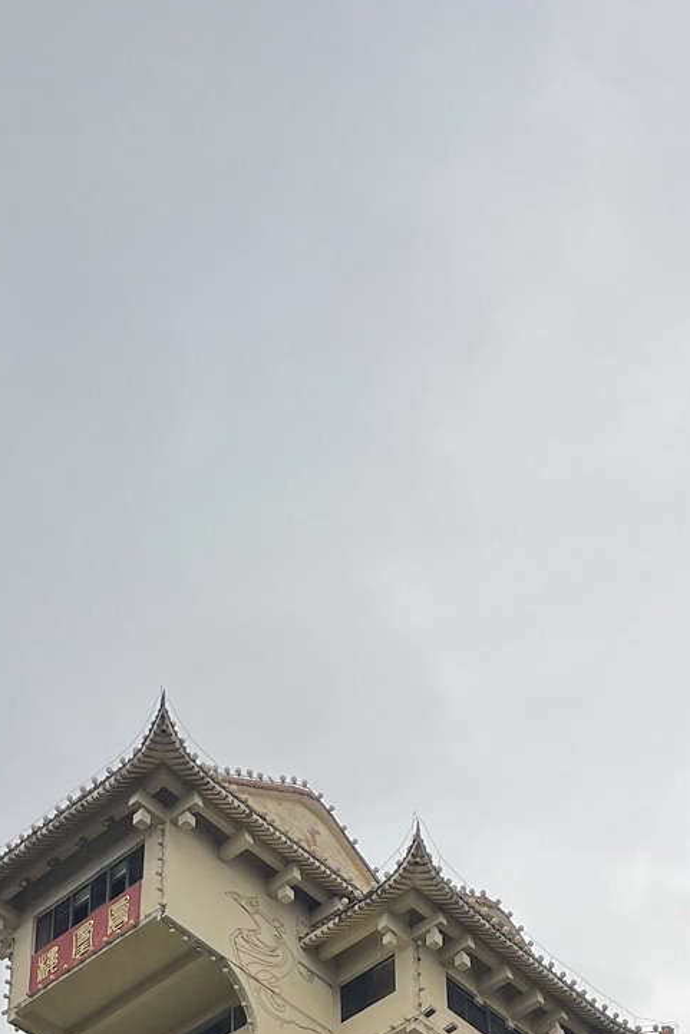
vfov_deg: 23.1
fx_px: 2155
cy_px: 1431
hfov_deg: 18.2
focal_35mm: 75
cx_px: 327
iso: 32
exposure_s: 1/363
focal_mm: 4.2
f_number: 1.6
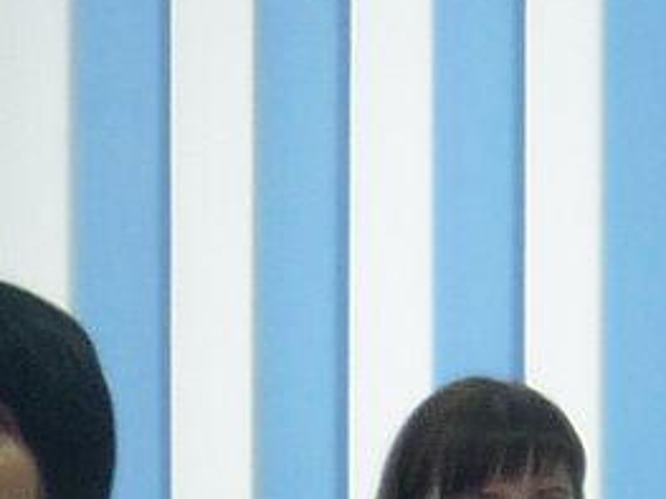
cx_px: 1702
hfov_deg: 7.3
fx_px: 4827
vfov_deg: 5.8
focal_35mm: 251
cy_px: 909
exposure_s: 1/30
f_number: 2.8
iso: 100
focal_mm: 5.5
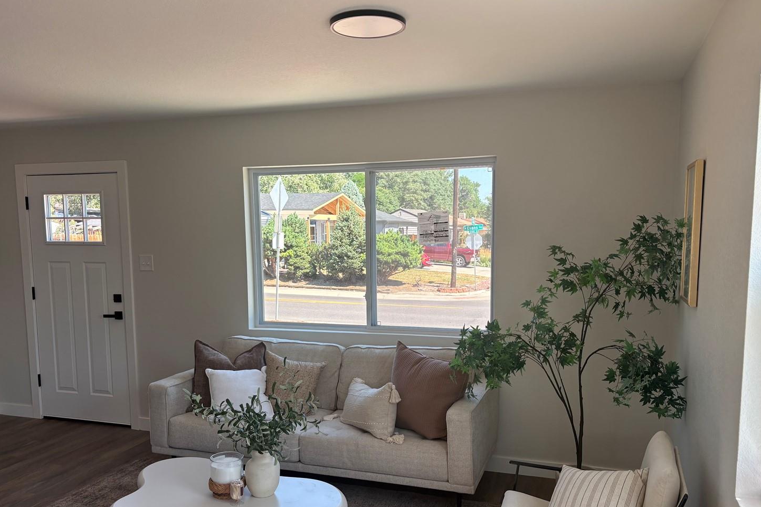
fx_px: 634
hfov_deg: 61.9
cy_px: 303
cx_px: 370
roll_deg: +0.0
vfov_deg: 43.4
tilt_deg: -6.2
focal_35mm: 30
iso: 64
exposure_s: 1/317
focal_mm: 5.96
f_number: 1.6
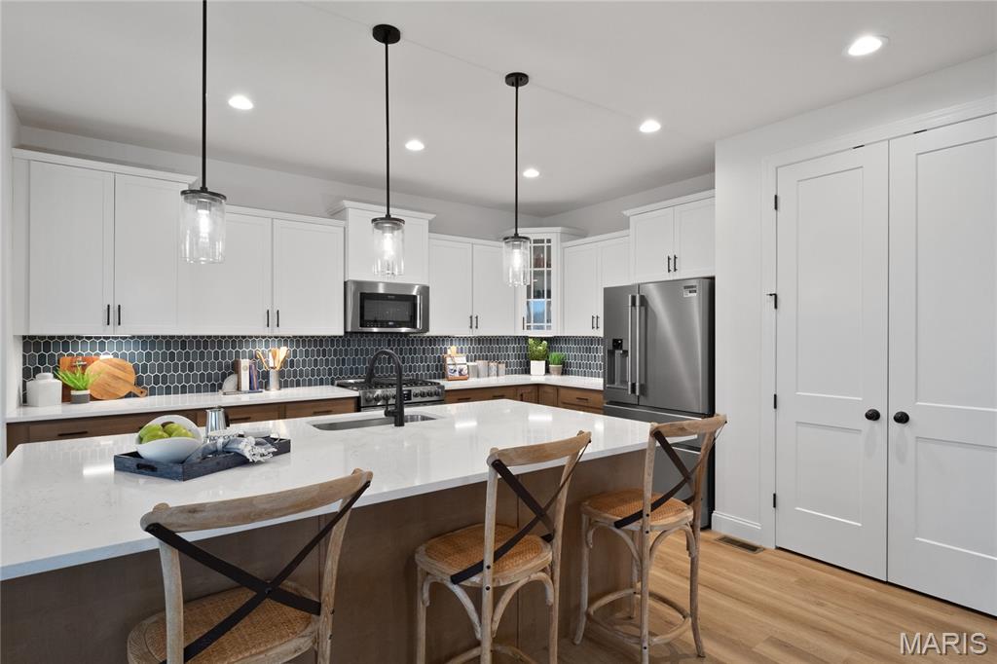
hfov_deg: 90.0
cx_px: 498
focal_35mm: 18
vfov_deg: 67.3
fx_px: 498
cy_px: 332
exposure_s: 1/13
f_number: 8
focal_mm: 9
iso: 400
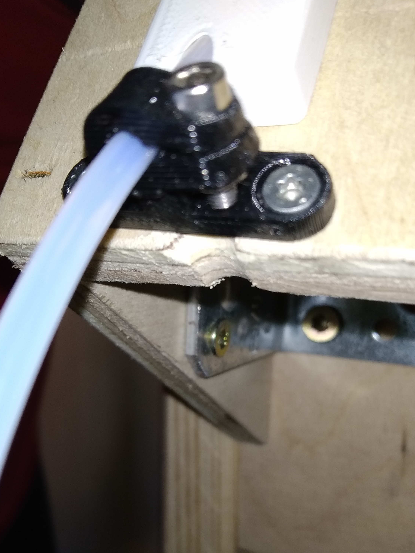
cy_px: 364
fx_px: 559
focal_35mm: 35
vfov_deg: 51.7
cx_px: 200
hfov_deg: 40.7
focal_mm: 3.82
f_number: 2.2
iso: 125
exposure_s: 1/50
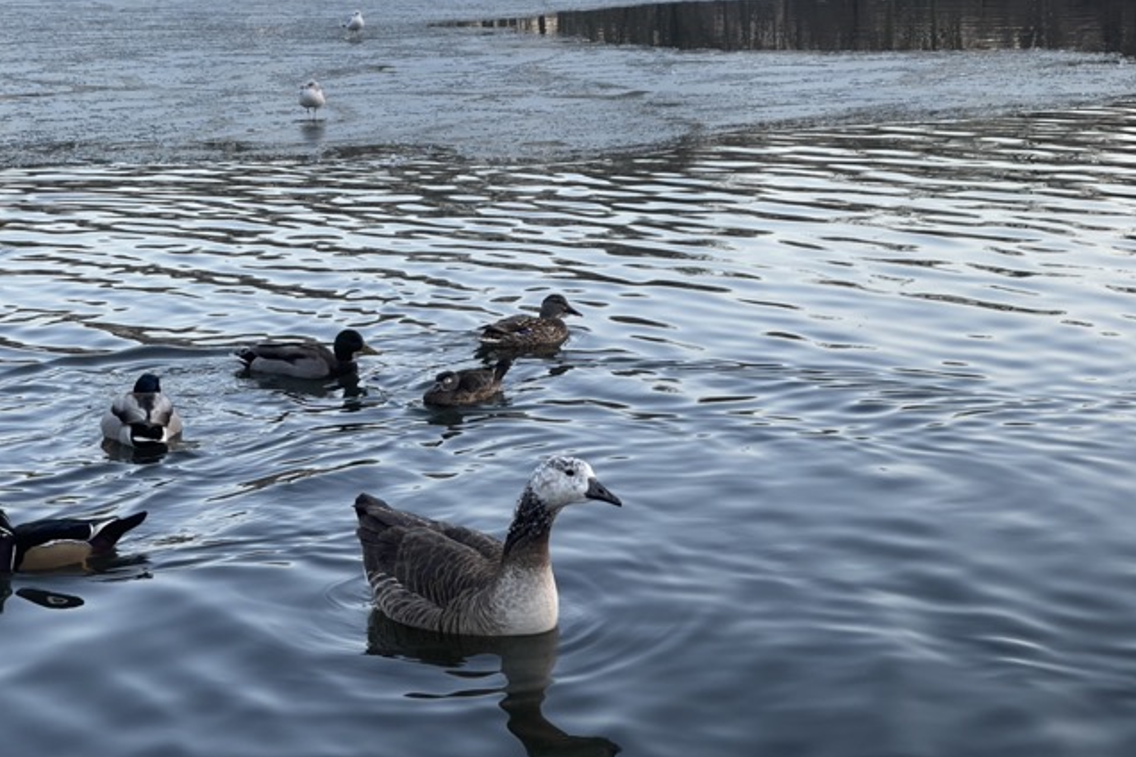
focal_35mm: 67
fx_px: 2114
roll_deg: +1.1
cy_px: 341
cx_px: 568
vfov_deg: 20.3
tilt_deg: -12.2
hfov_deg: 30.1
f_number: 2.2
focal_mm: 7.5
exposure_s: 1/99
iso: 25
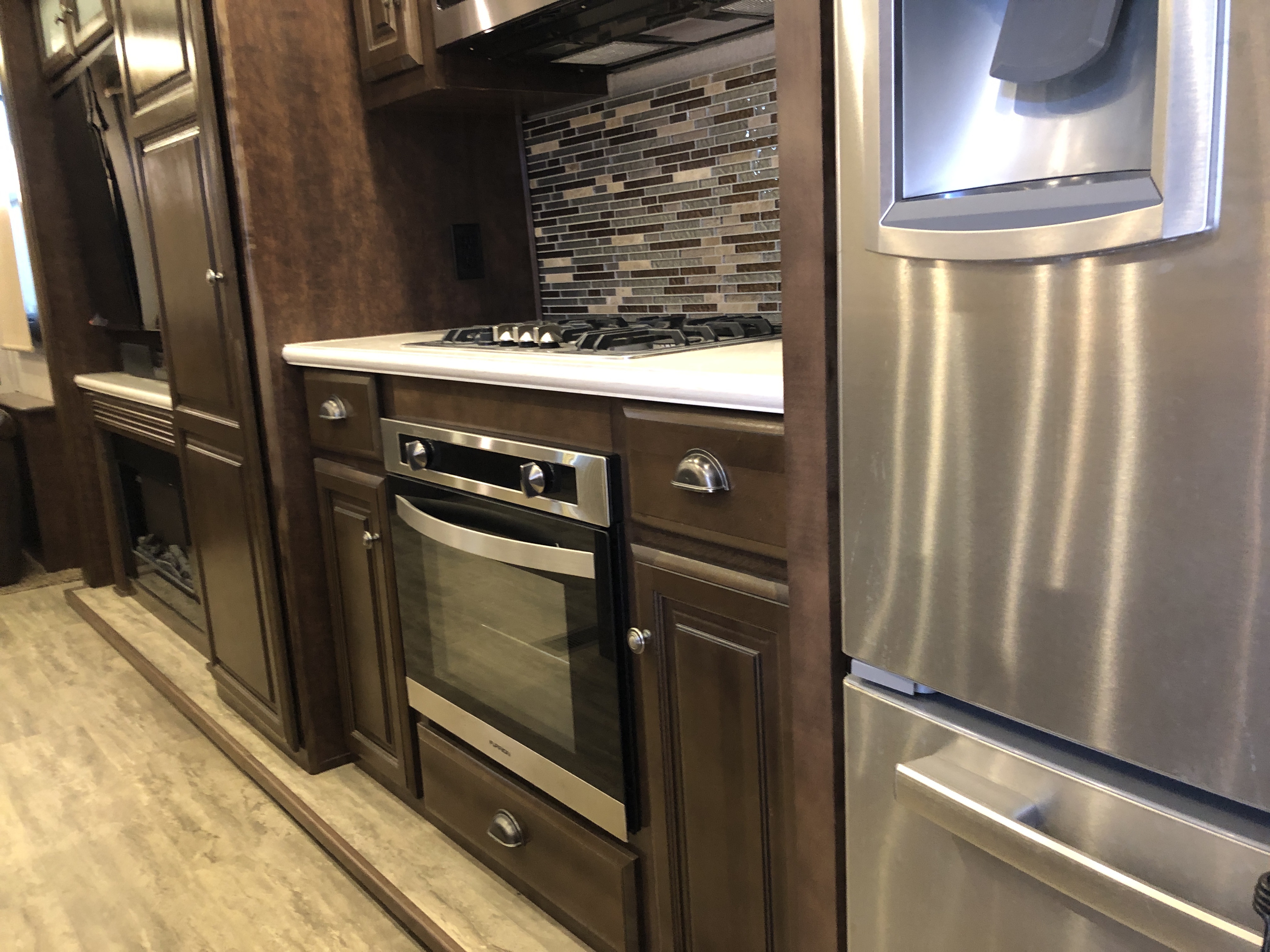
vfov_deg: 49.7
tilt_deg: -14.1
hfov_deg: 63.4
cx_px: 635
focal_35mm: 28
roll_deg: +1.8
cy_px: 476
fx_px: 1027
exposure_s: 1/9
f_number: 1.8
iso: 100
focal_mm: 3.99
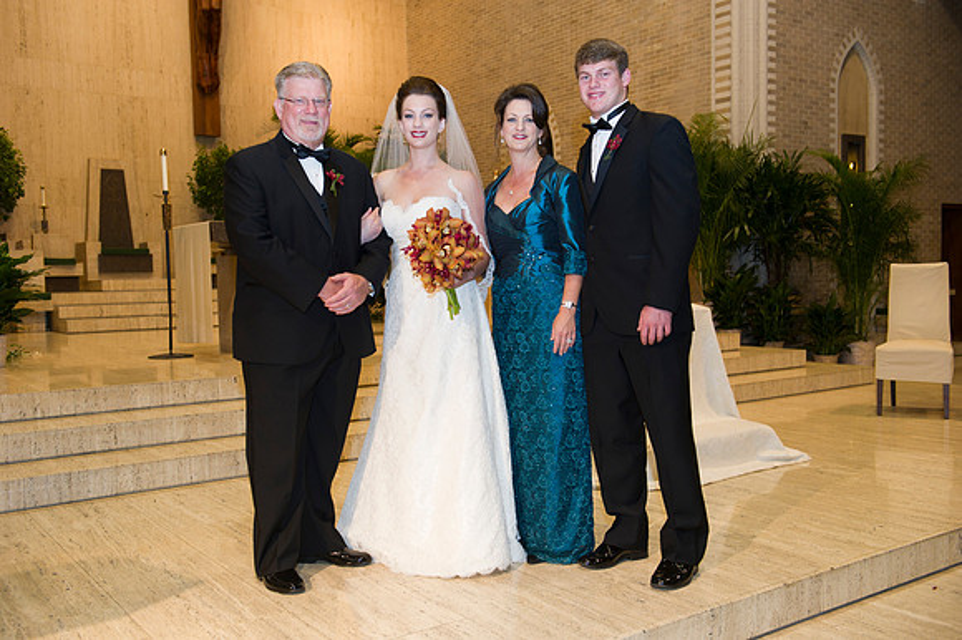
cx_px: 481
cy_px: 320
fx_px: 935
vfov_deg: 37.8
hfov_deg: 54.5
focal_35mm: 35
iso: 800
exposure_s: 1/60
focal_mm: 35
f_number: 4.5
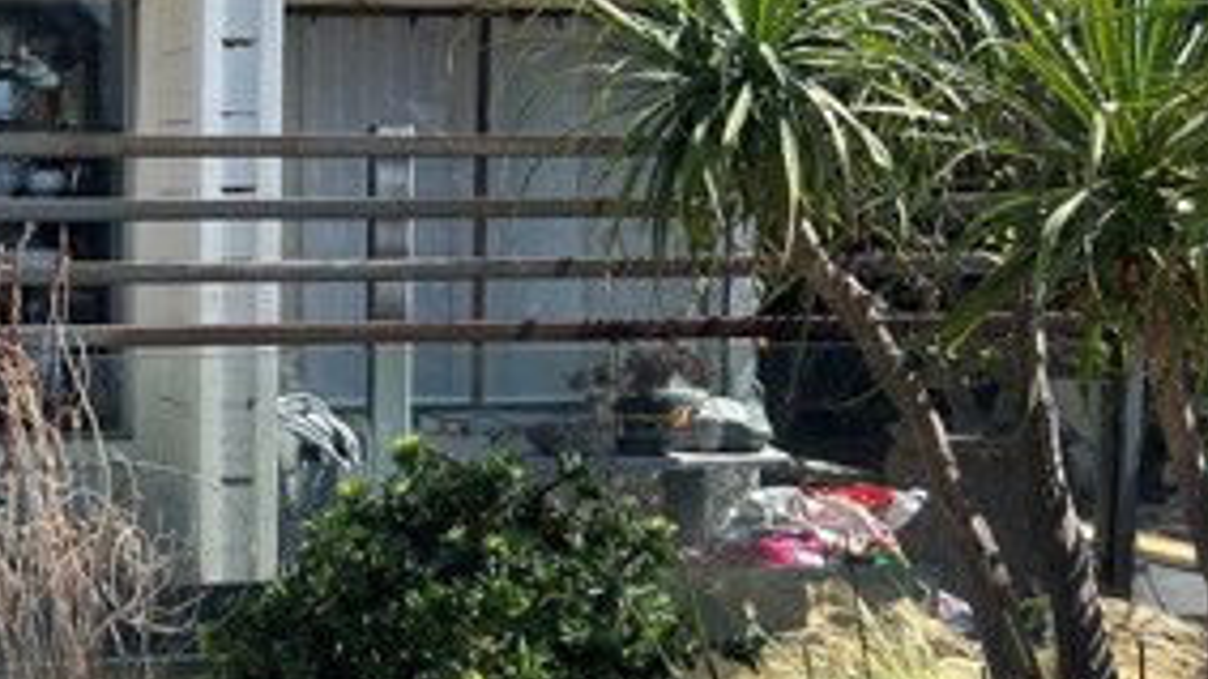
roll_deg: -0.5
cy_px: 325
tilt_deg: -2.4
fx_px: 2049
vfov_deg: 18.8
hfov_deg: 29.5
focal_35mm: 64
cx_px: -128
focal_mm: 5.7
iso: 50
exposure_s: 1/2994
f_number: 1.5
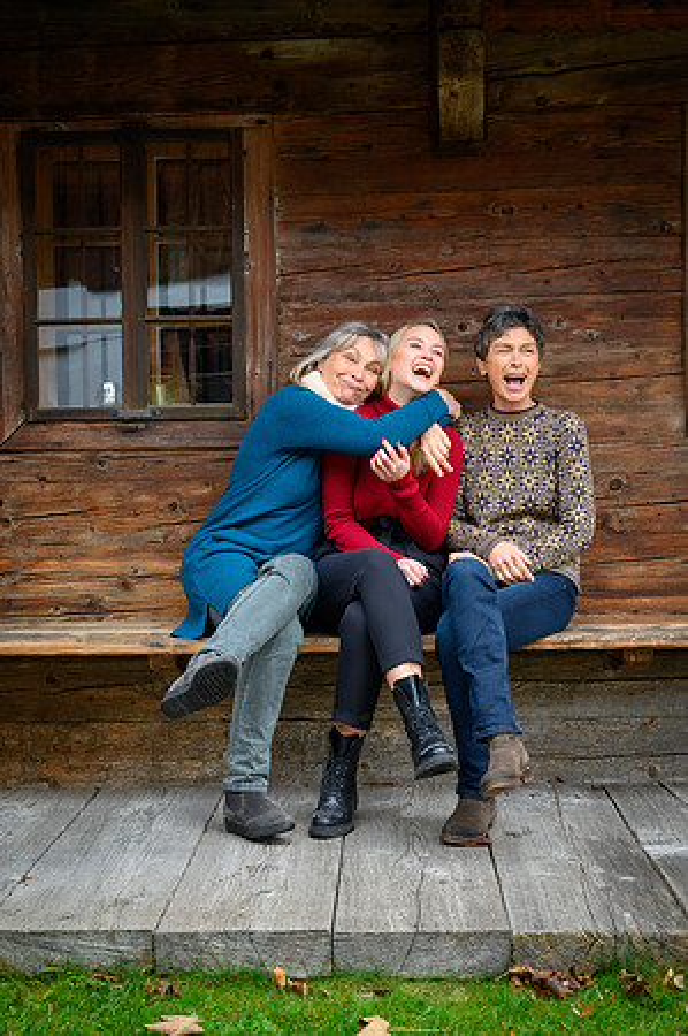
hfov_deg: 25.9
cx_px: 344
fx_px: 1494
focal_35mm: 52
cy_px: 518
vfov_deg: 38.2
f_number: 5
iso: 640
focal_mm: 52
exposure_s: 1/100
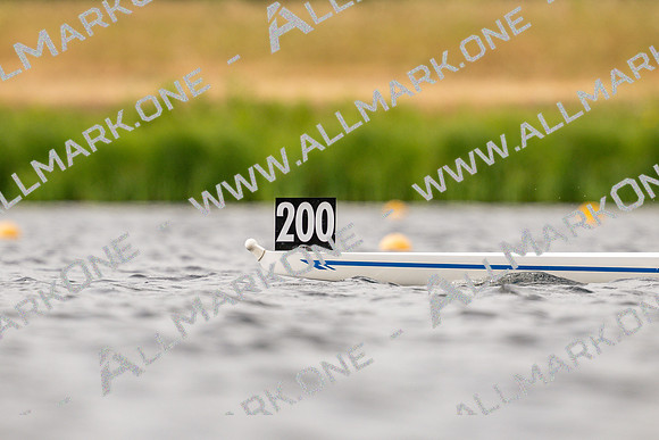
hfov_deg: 2.3
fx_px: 16478
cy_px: 220
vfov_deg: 1.5
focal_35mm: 900
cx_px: 330
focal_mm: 600
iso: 200
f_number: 5.6
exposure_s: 1/1250
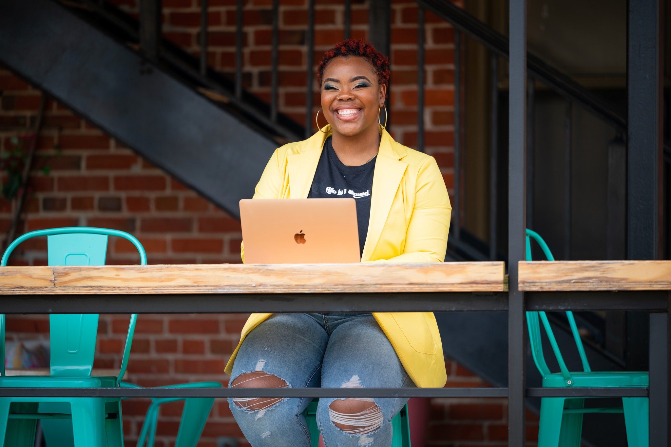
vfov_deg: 6.9
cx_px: 336
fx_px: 3726
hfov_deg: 10.3
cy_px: 224
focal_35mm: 200
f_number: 2.8
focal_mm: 200
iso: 100
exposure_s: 1/250
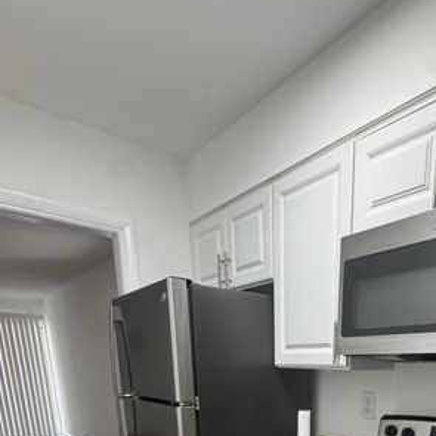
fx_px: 399
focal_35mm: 28
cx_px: 299
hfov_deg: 55.8
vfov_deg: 44.4
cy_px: 475
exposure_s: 1/60
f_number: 2.2
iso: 320
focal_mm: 2.22
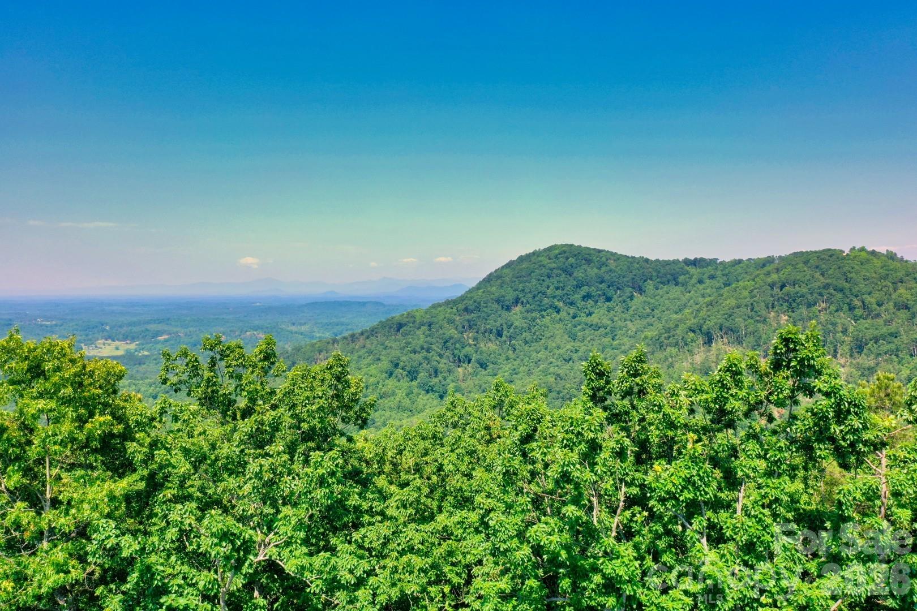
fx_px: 713
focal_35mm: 28
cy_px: 306
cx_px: 458
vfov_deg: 46.4
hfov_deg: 65.5
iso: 100
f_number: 5.6
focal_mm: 10.3
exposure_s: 1/320
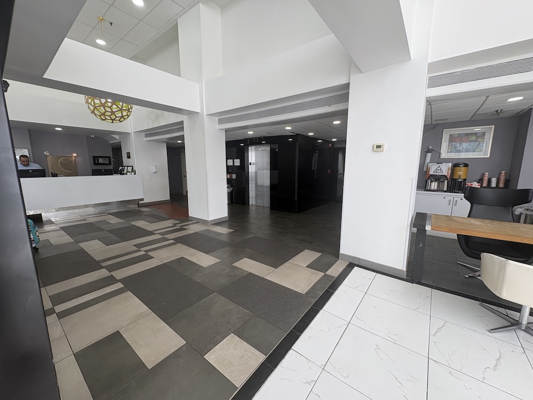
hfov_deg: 102.1
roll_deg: +1.0
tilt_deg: -9.6
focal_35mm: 14
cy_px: 200
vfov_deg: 85.7
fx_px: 216
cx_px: 266
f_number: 2.2
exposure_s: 1/120
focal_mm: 2.22
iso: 64
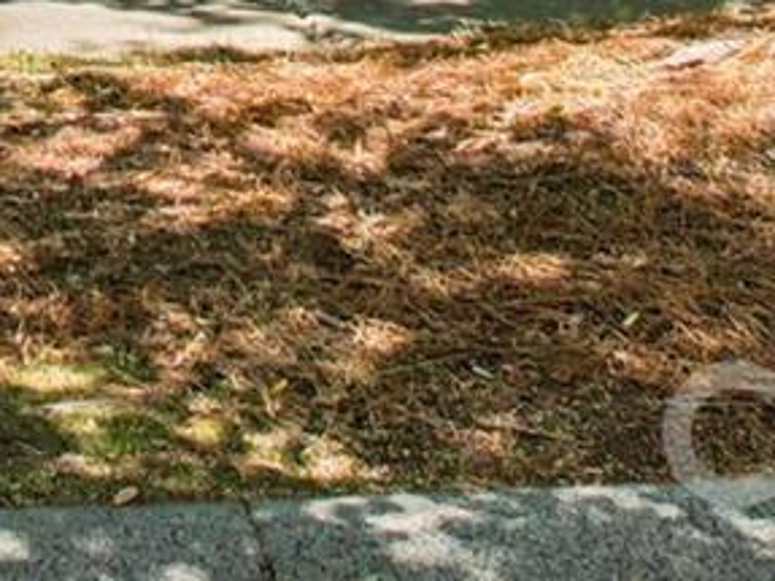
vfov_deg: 8.2
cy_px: -1207
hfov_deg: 12.3
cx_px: -478
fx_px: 3379
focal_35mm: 151
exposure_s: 1/100
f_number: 2.8
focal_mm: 8.4
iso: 100
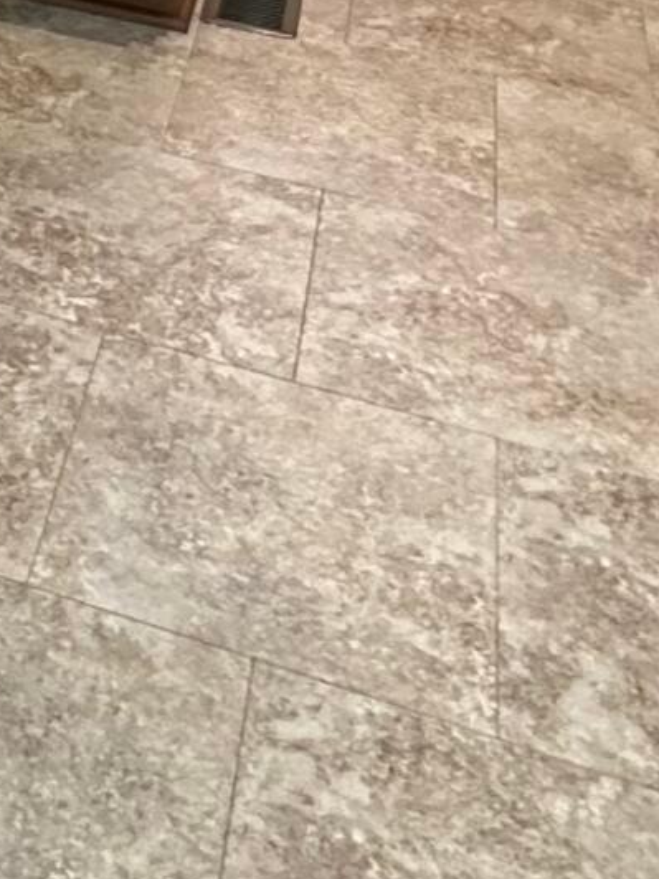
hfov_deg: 16.7
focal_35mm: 79
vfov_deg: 19.1
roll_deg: -0.6
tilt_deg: -7.7
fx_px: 2005
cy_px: -689
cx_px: -375
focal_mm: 2.22
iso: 250
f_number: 2.2
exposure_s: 1/60
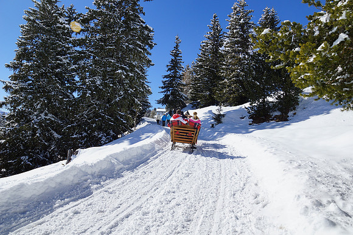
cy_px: 118
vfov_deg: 53.2
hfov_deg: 73.7
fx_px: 235
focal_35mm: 24
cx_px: 176
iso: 100
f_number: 9
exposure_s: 1/500
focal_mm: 16
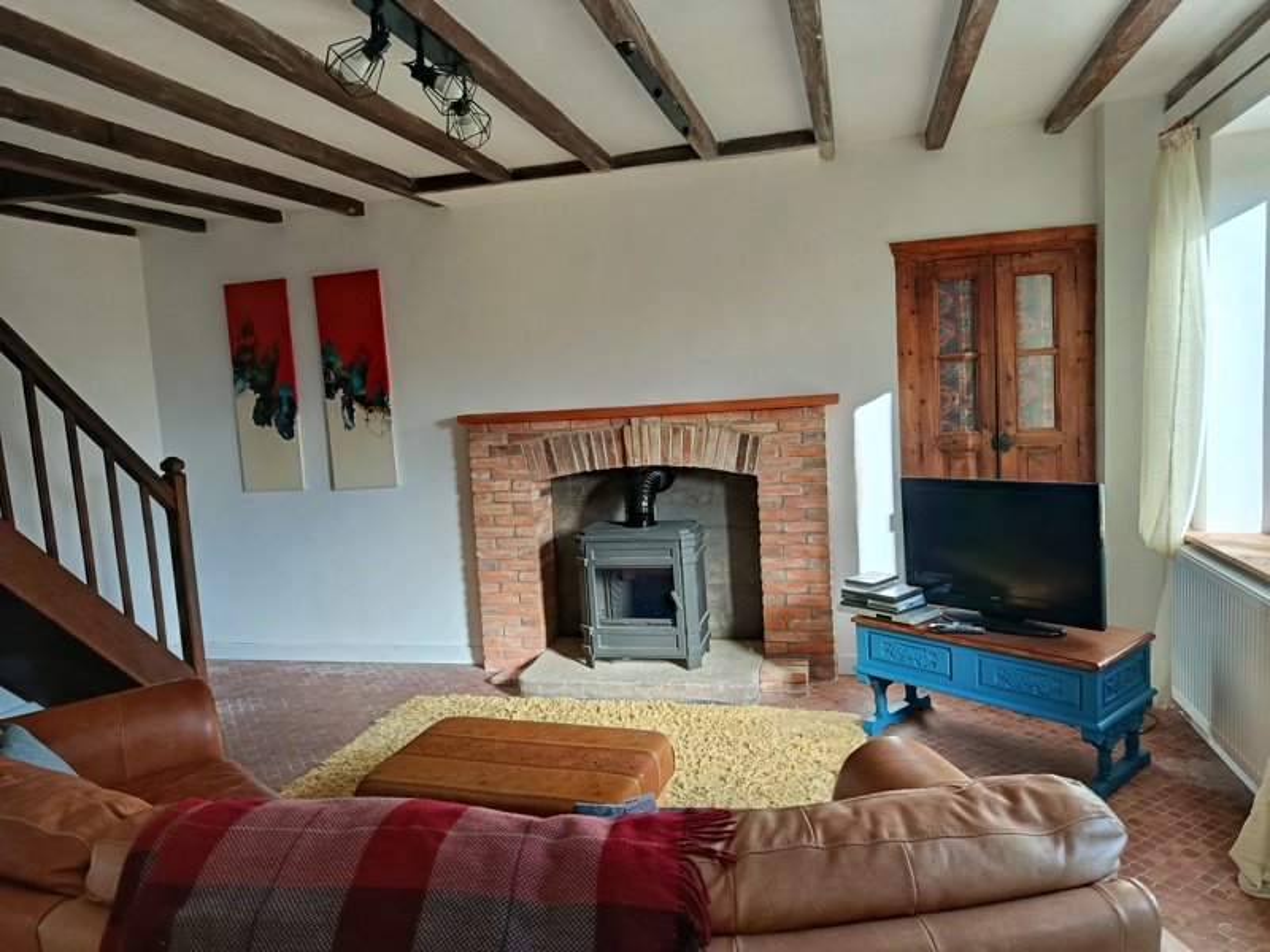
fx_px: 881
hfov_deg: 71.6
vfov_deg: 56.8
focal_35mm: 24
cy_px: 476
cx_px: 635
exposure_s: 1/100
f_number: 1.7
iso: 159
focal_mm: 5.24
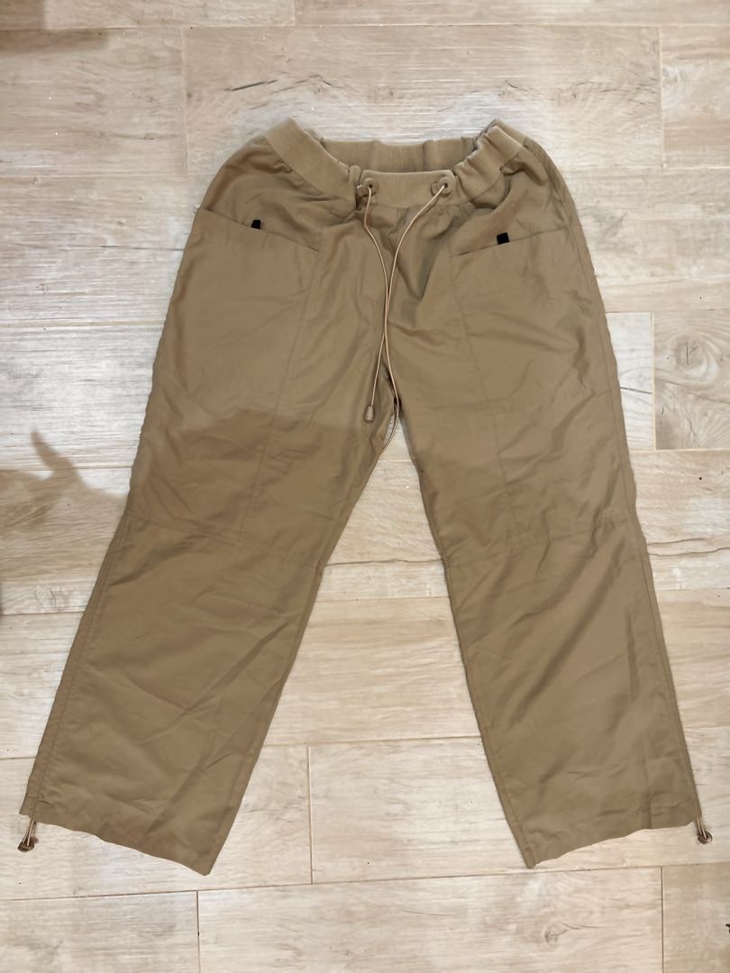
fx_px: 731
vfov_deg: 67.3
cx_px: 365
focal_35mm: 26
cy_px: 486
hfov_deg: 53.1
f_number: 1.5
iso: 125
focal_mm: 5.7
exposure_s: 1/100
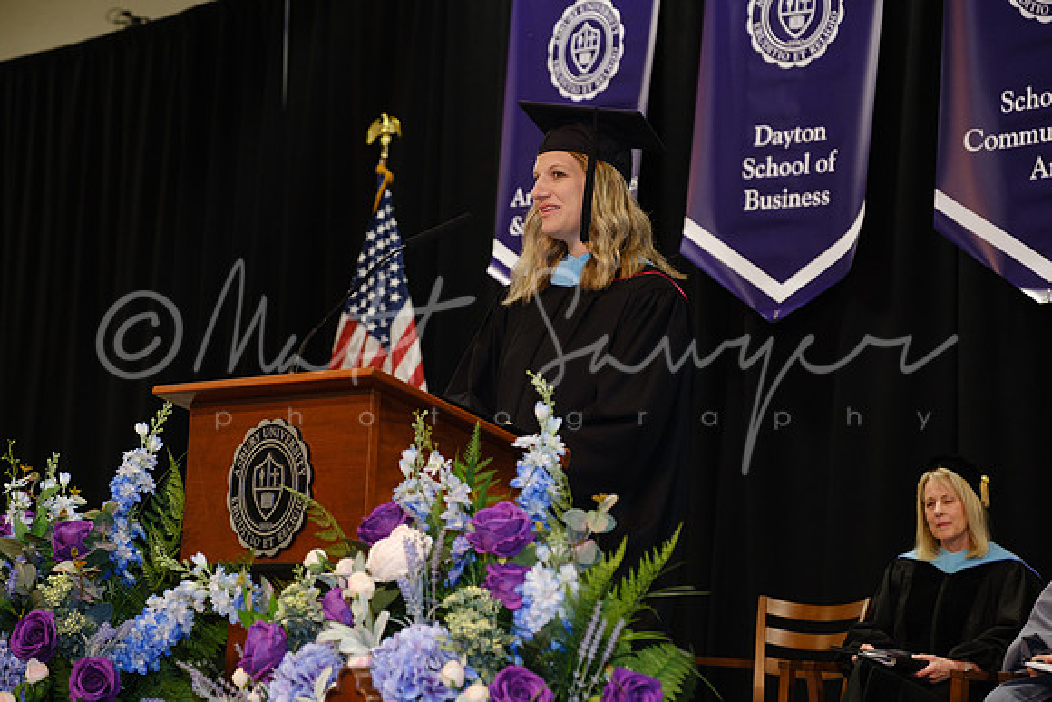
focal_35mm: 77
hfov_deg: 26.3
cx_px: 526
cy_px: 351
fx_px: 2251
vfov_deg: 17.7
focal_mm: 51.6
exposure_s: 1/125
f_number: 4
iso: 1250
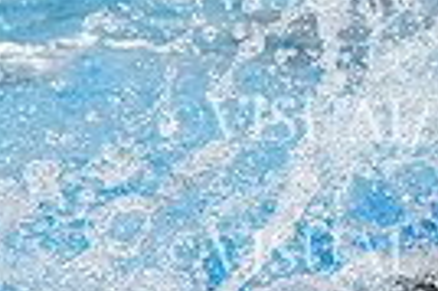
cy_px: 54
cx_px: 631
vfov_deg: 1.4
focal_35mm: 961
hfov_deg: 2.1
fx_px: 11678
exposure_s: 1/1250
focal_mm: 148
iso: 6400
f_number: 4
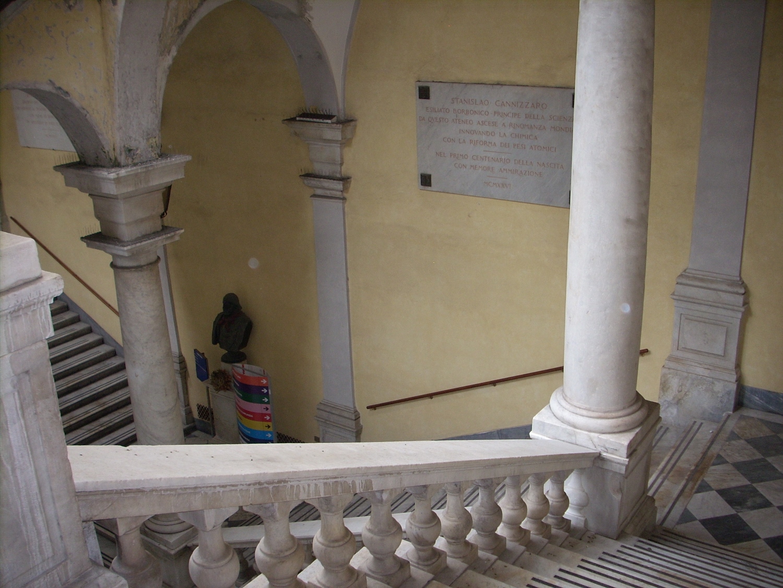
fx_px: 837
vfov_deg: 38.7
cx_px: 392
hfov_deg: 50.1
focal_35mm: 37
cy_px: 294
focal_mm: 6.2
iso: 100
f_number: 2.8
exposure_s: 1/30
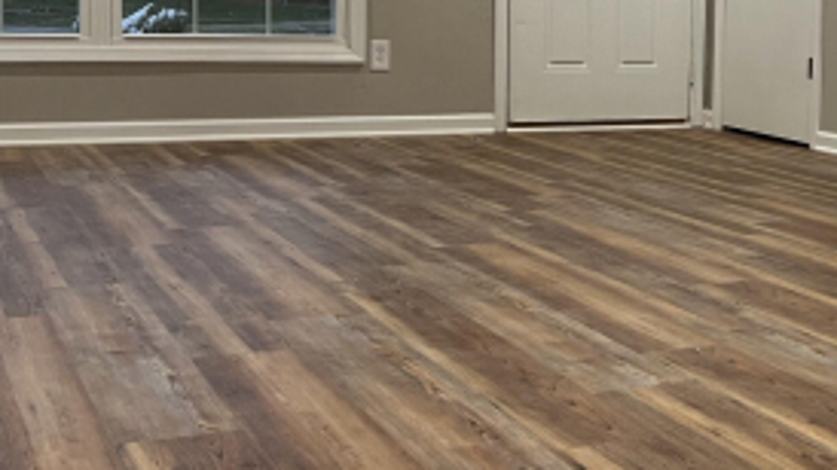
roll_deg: -0.6
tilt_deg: -5.7
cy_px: 128
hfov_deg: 29.1
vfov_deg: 17.4
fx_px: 1531
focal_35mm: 69
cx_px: 787
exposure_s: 1/60
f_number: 1.5
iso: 80
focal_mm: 5.7
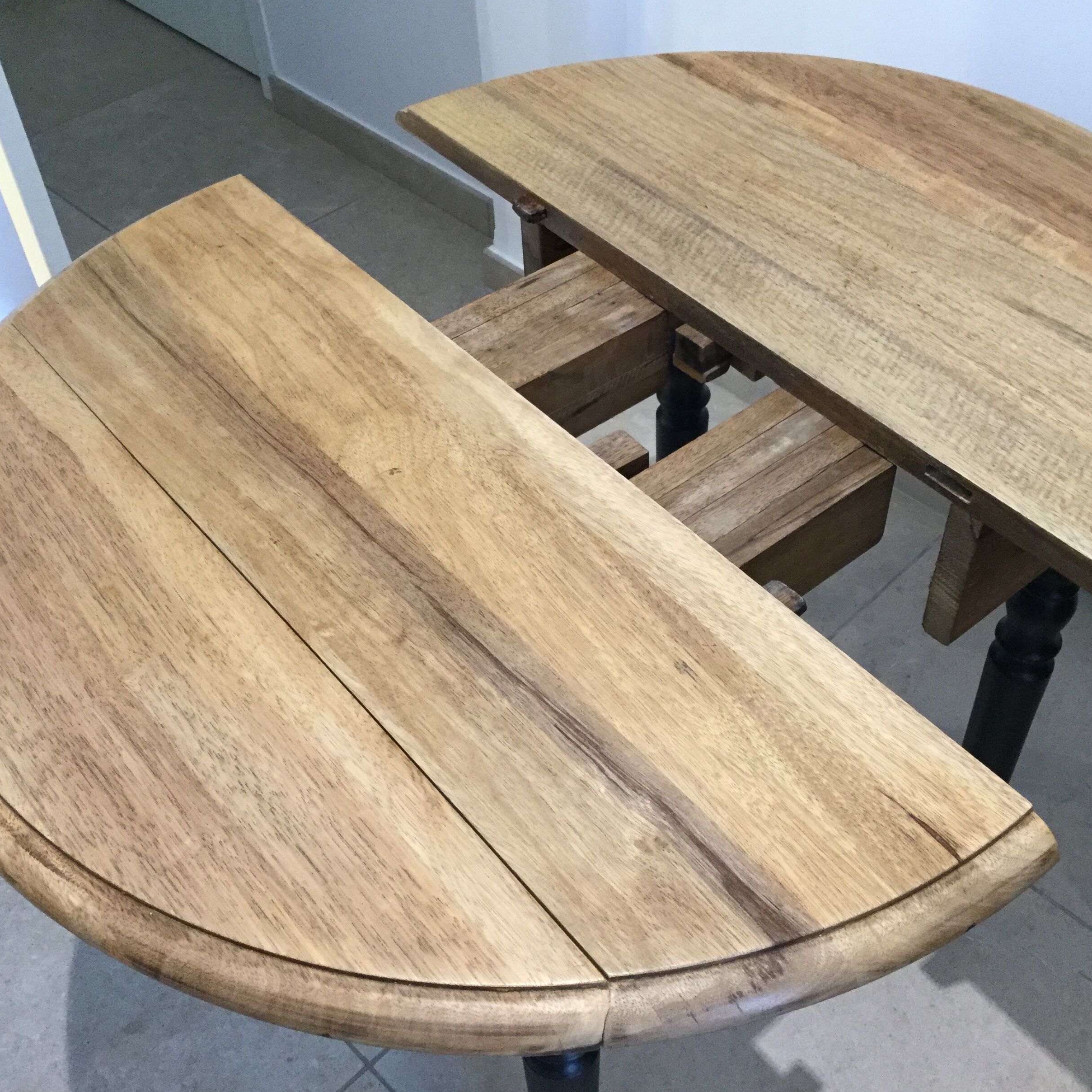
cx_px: 620
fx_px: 1321
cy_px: 544
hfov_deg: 44.8
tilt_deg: -47.3
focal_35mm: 37
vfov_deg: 44.9
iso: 200
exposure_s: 1/33
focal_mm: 3.3
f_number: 2.4
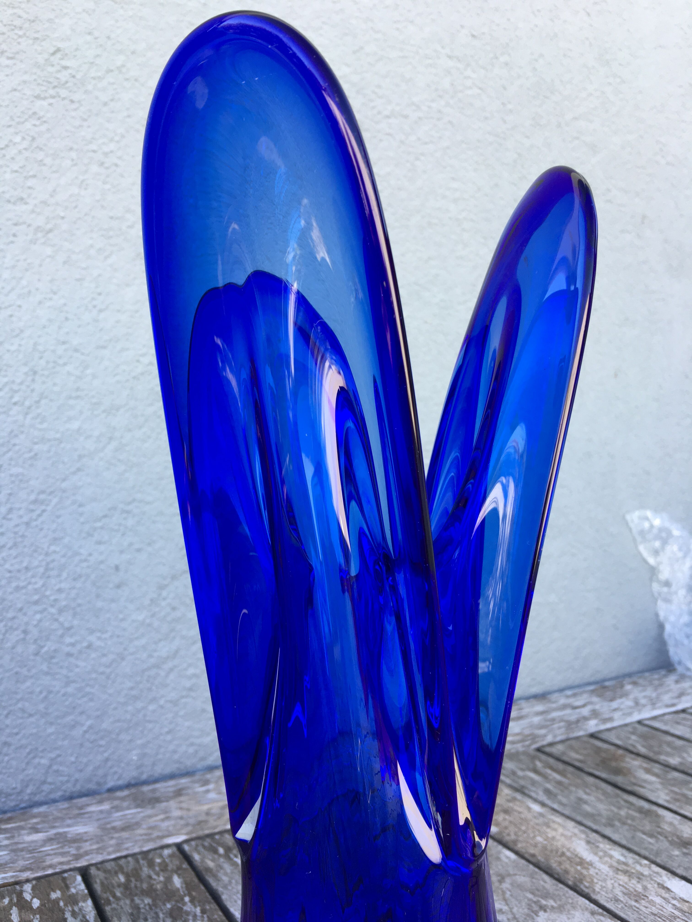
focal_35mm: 29
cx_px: 346
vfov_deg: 61.7
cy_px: 461
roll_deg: +0.8
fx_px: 773
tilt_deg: +0.9
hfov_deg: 48.2
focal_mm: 4.15
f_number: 2.2
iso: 32
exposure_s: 1/100
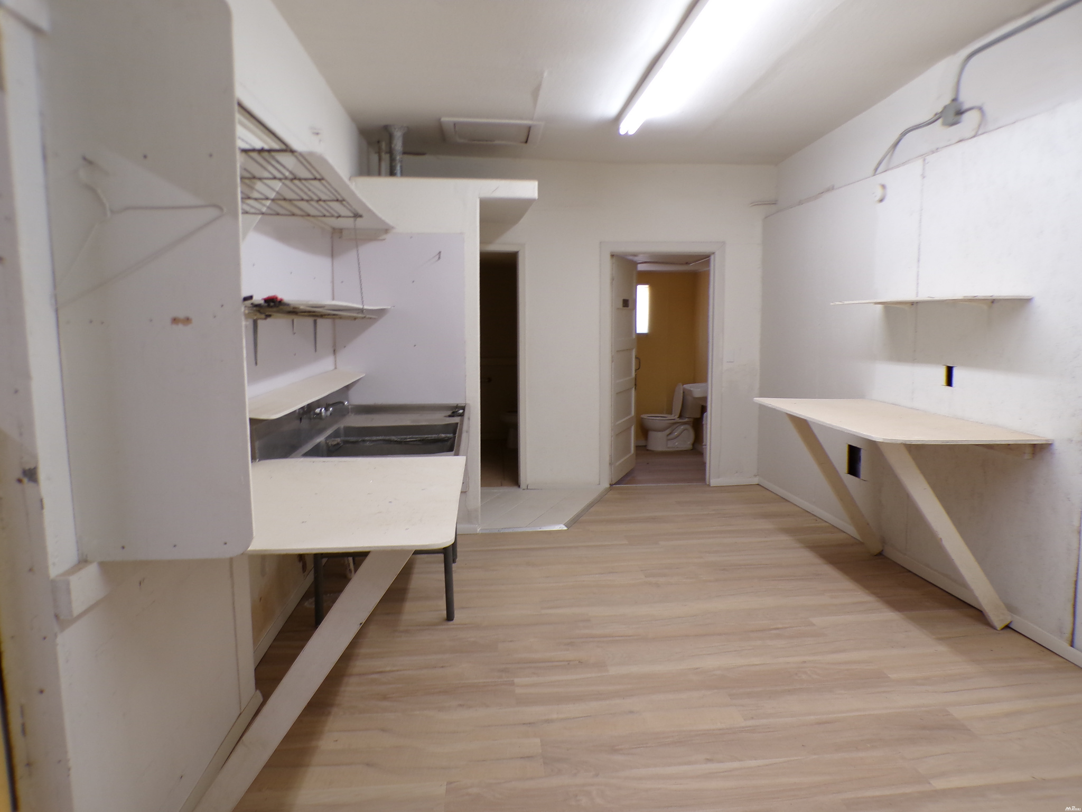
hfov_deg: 71.6
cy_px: 406
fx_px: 750
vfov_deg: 56.8
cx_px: 541
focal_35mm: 24
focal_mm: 4.3
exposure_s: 1/34
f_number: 3
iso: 134
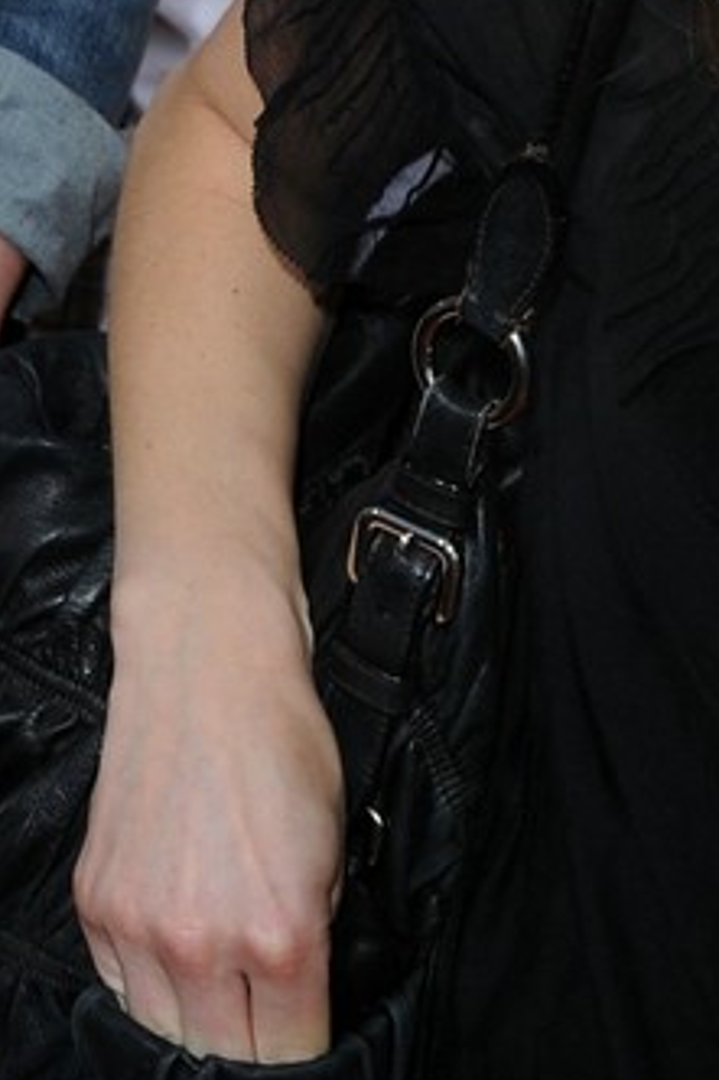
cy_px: -296
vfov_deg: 11.3
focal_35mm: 177
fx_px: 5308
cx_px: -501
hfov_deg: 7.6
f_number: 8
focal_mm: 48
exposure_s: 1/250
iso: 320
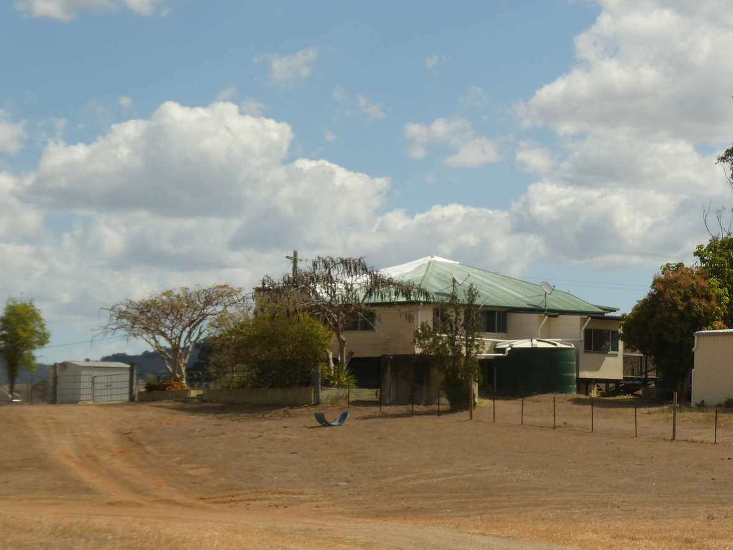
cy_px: 340
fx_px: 2435
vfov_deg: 12.9
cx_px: 565
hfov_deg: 17.0
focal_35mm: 115
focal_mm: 12.5
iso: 80
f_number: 4.5
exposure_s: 1/1000
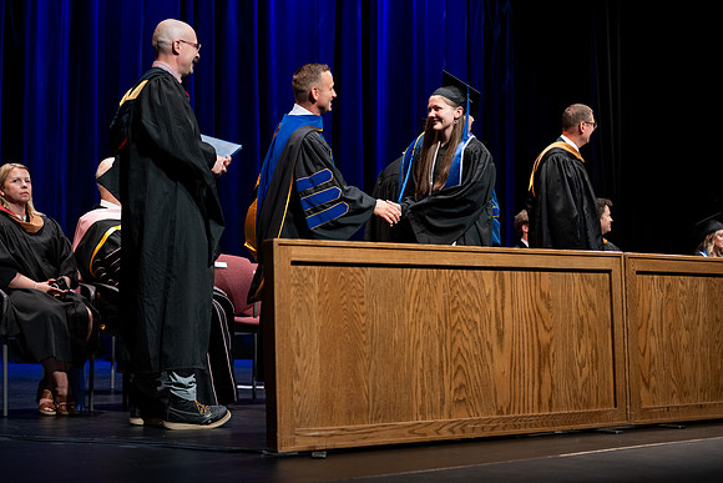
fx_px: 1406
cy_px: 242
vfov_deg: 19.5
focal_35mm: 70
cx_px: 362
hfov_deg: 28.8
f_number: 2.8
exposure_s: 1/250
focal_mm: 70
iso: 500
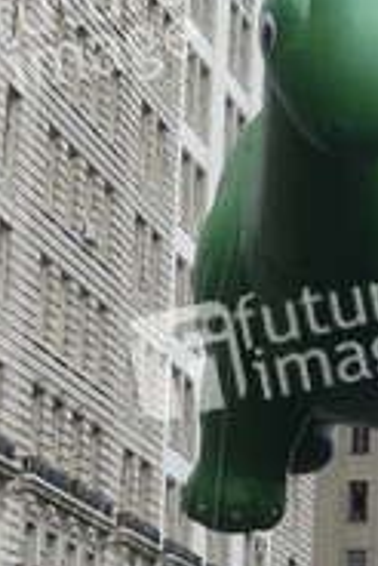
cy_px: 501
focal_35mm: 152
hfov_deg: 9.0
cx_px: 376
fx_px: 2389
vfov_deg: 13.4
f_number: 4.5
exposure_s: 1/4000
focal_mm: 70
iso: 500
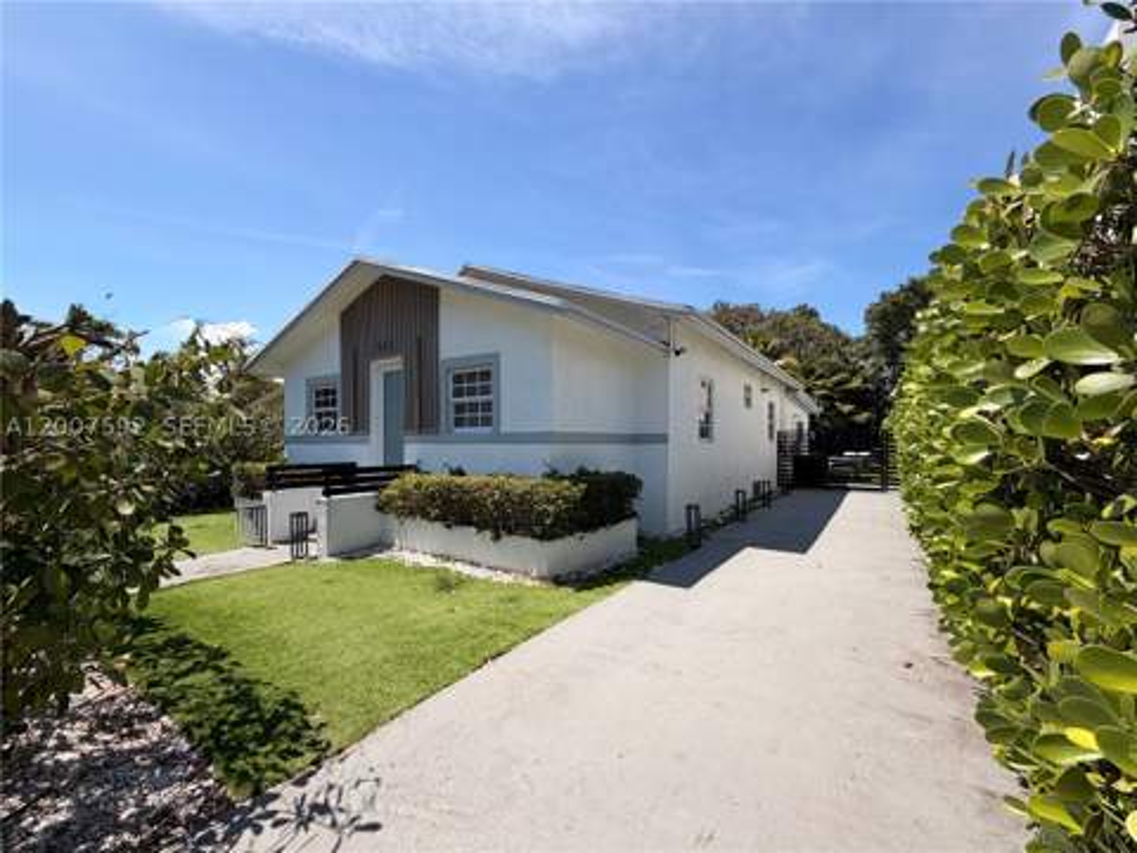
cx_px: 568
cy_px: 426
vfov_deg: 85.7
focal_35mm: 14
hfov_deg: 102.1
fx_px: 460
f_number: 2.2
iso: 20
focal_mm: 2.22
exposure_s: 1/830
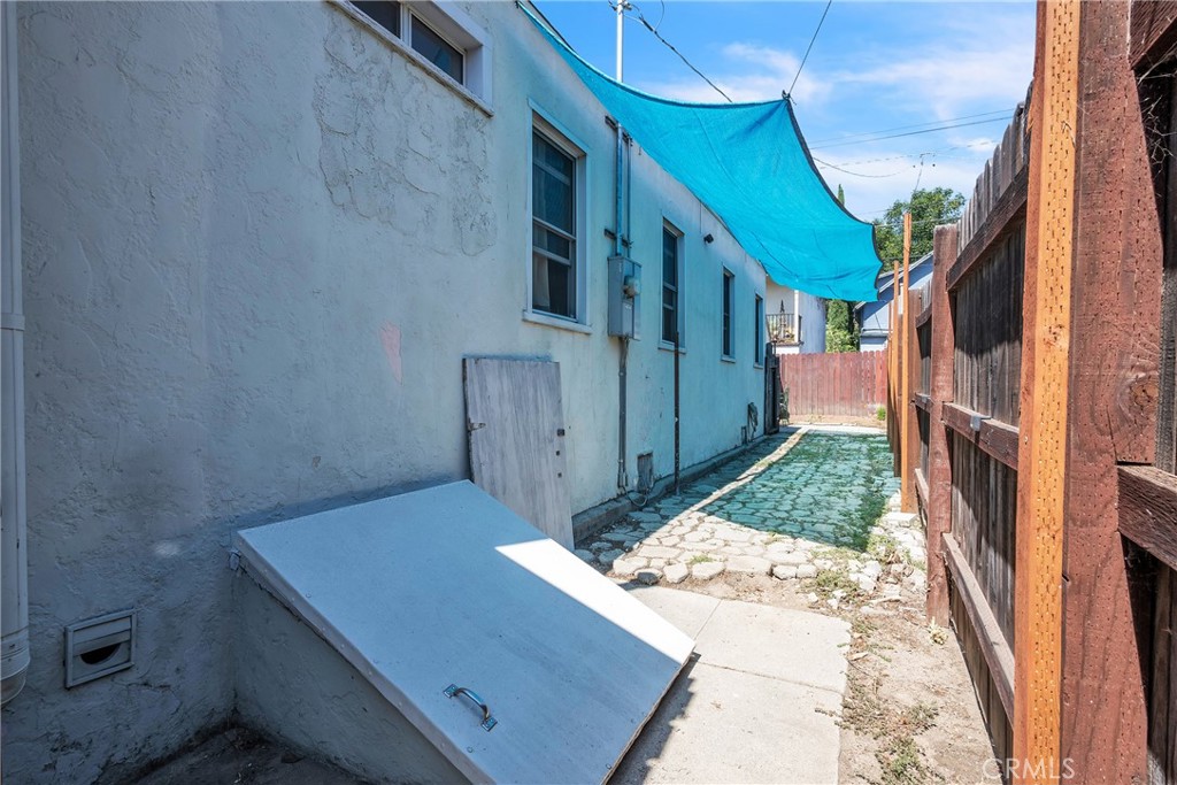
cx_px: 588
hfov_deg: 90.0
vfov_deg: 67.4
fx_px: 589
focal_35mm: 18
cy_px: 392
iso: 320
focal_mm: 12
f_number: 9
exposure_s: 1/320
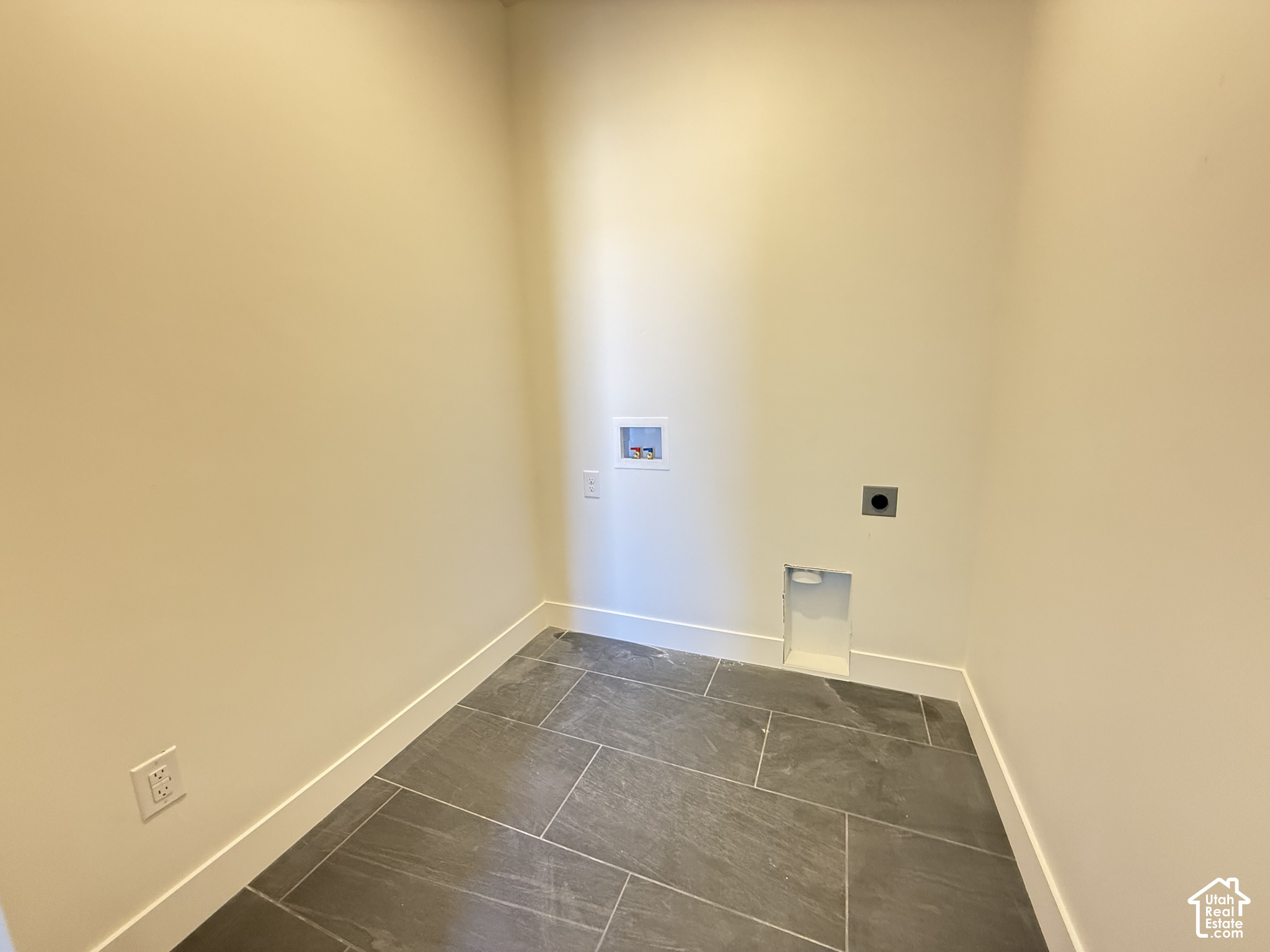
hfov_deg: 102.1
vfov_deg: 85.7
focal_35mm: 14
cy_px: 476
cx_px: 635
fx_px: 514
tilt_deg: -11.1
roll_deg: +1.3
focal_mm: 2.22
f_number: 2.2
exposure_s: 1/60
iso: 640
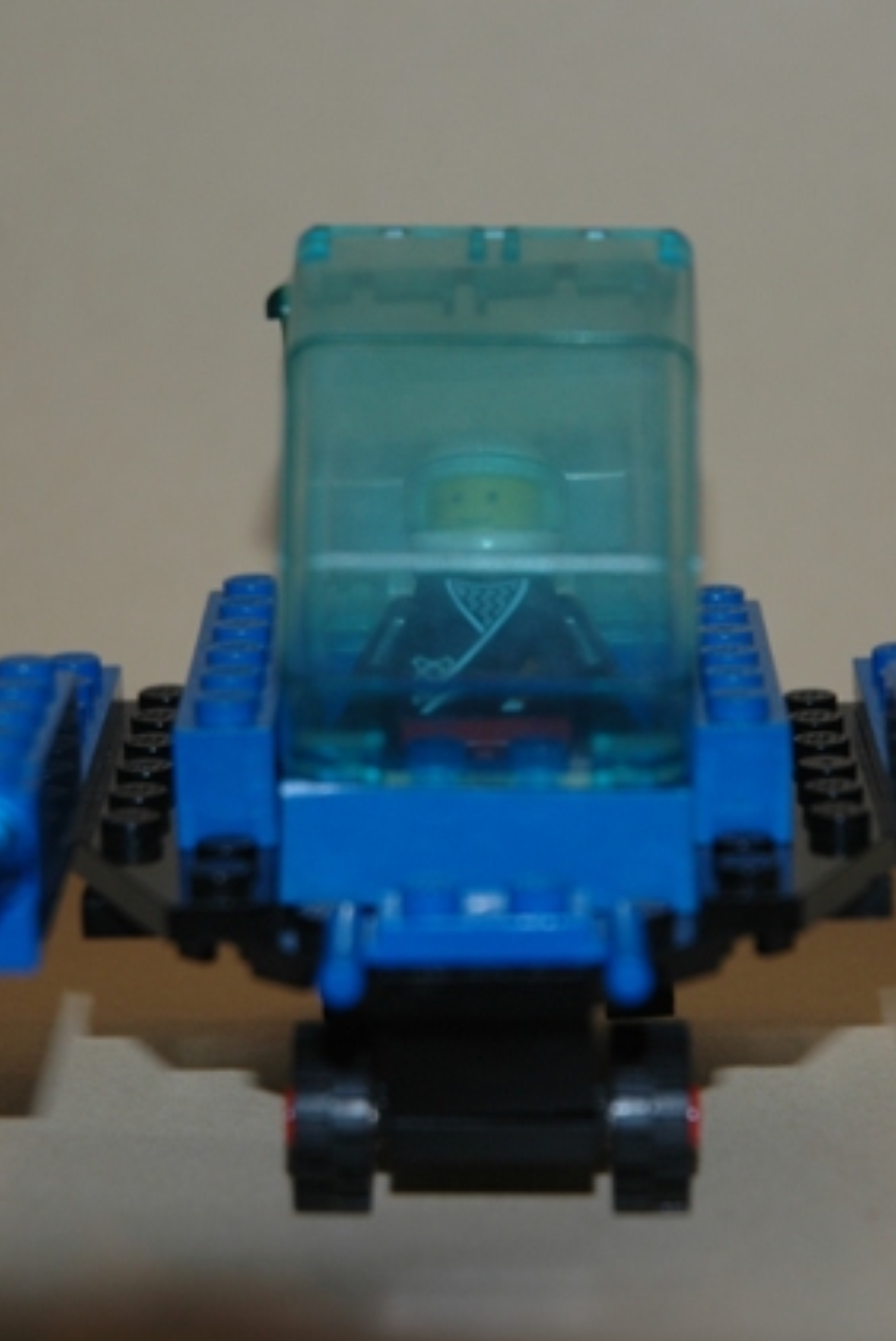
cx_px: 496
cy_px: 674
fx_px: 5926
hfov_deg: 8.6
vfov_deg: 12.9
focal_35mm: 159
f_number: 4.5
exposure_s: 1/60
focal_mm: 70
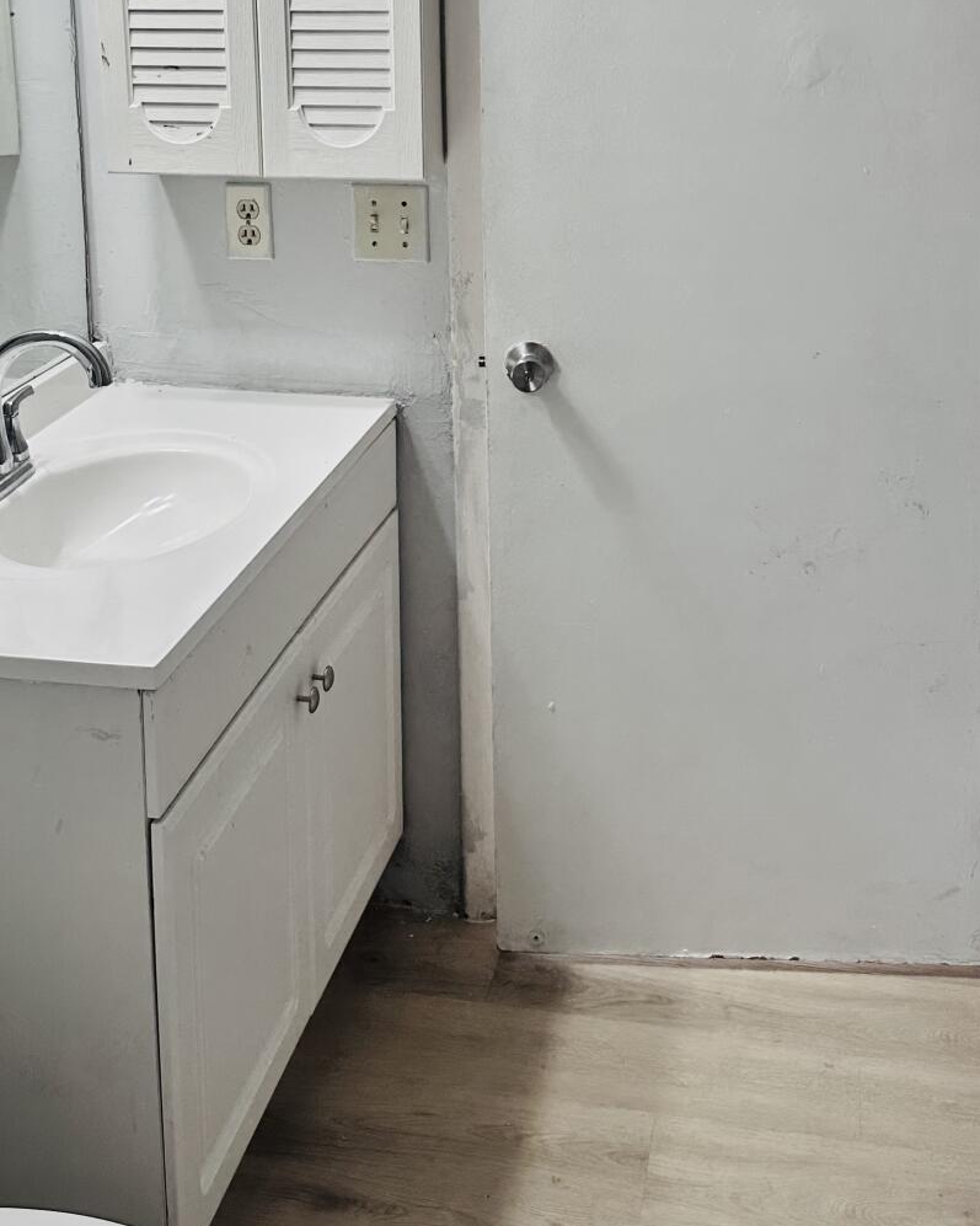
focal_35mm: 47
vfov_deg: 38.4
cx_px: 411
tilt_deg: -12.5
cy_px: 280
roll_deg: +0.6
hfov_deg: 32.0
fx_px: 1705
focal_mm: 6.86
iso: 125
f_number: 1.78
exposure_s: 1/120
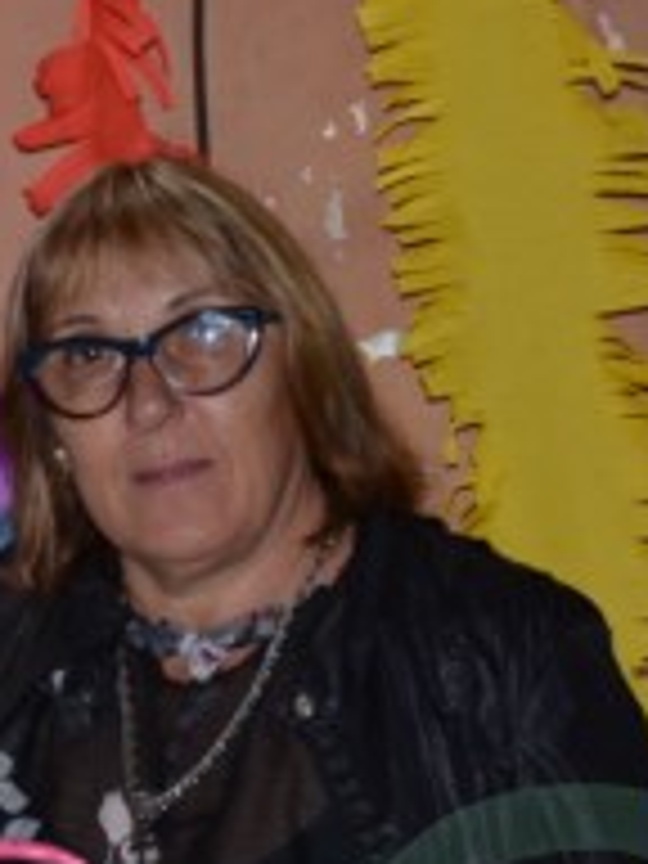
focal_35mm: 249
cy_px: 688
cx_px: -162
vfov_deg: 7.9
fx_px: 6215
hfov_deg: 5.9
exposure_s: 1/60
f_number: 5
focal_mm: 52
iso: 500
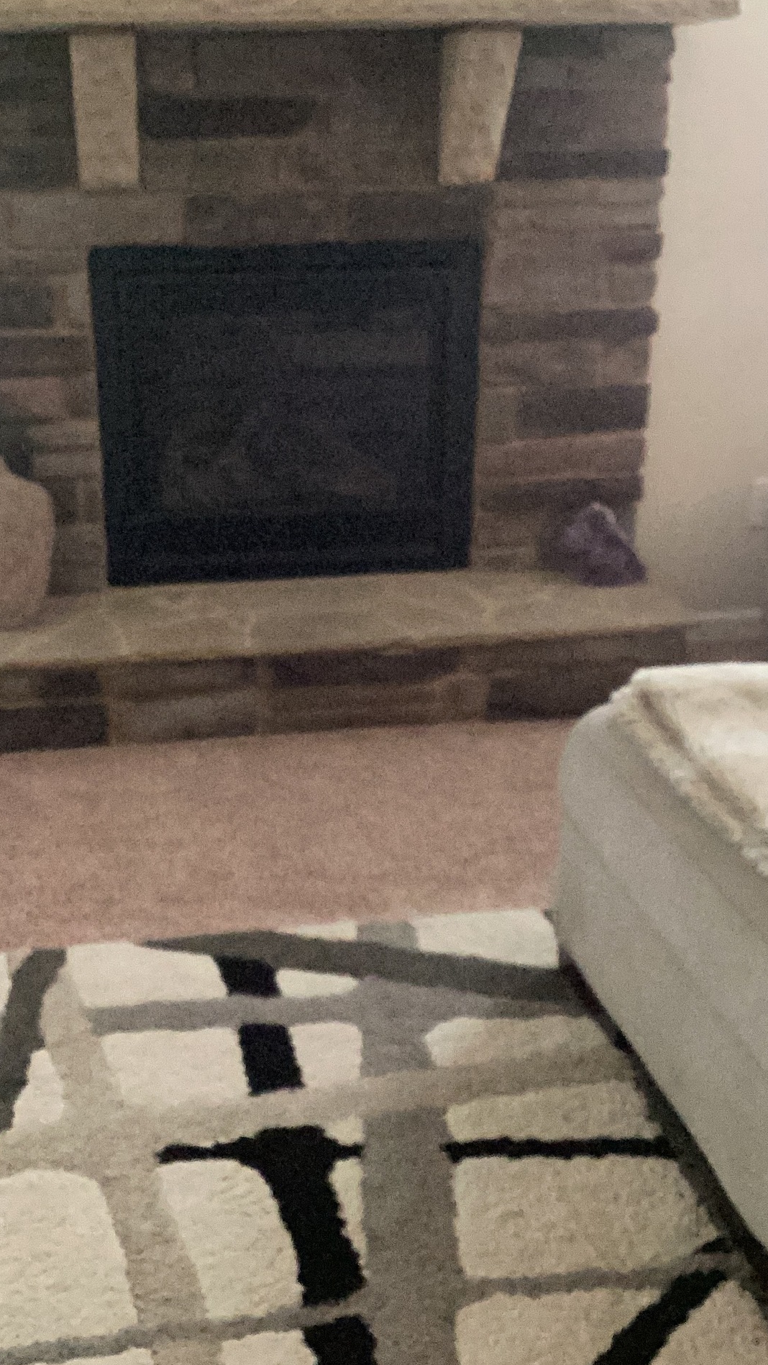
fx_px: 1484
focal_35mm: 41
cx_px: 305
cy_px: 712
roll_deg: +0.1
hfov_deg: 28.9
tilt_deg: -23.0
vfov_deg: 49.4
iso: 640
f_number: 2.4
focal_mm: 3.3
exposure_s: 1/20
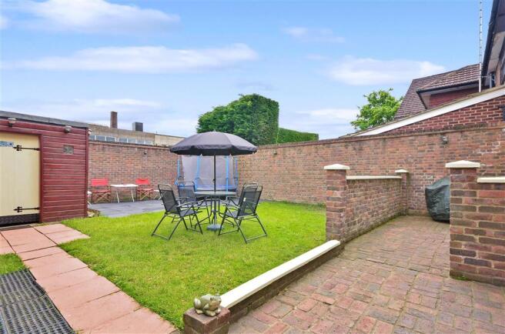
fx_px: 252
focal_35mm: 18
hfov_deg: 90.1
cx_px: 252
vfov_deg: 67.1
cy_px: 167
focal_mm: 12
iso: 400
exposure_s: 1/50
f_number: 11
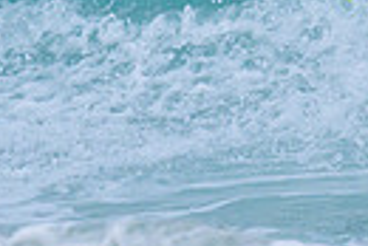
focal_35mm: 4914
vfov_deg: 0.3
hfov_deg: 0.4
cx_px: 734
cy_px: -176
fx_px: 50288
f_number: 6.3
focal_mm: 800
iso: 640
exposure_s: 1/2000
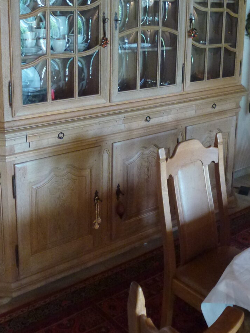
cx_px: 125
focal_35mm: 47
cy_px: 98
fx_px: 452
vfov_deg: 39.7
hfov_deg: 30.9
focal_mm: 4.3
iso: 250
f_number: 3.3
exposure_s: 1/4
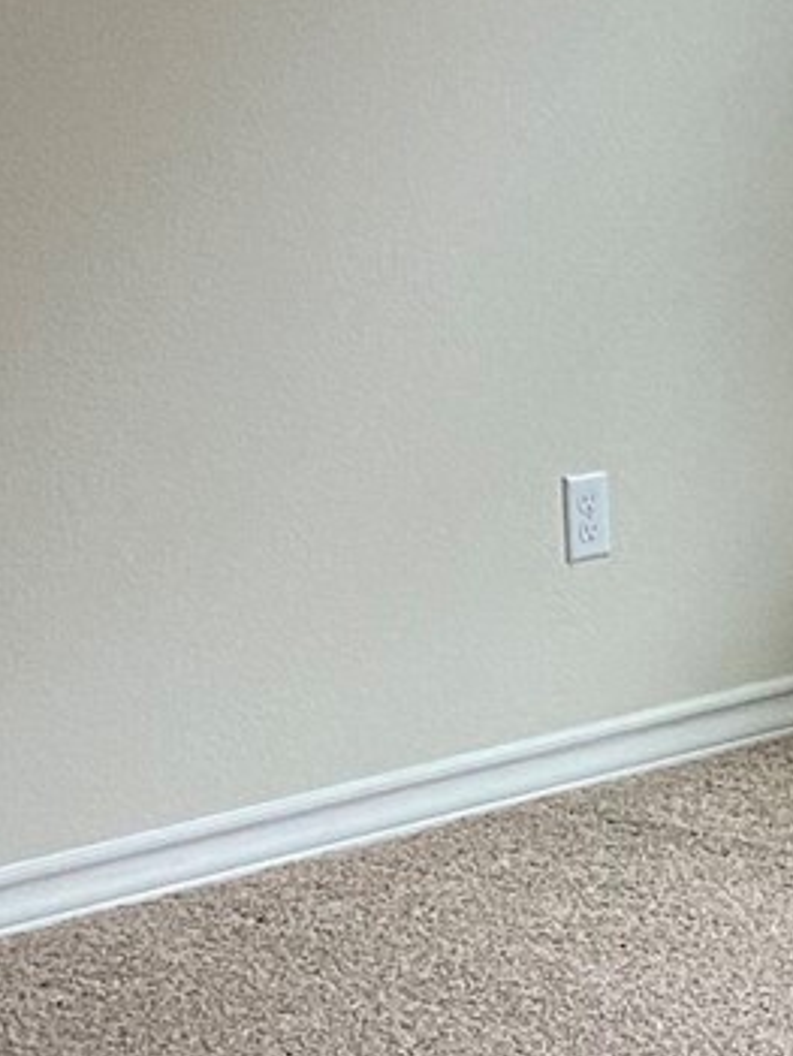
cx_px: 1444
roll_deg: +0.0
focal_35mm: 152
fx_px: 4637
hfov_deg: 9.3
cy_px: 688
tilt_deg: -11.7
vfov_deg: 13.0
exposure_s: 1/60
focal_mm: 4.25
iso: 200
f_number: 1.8
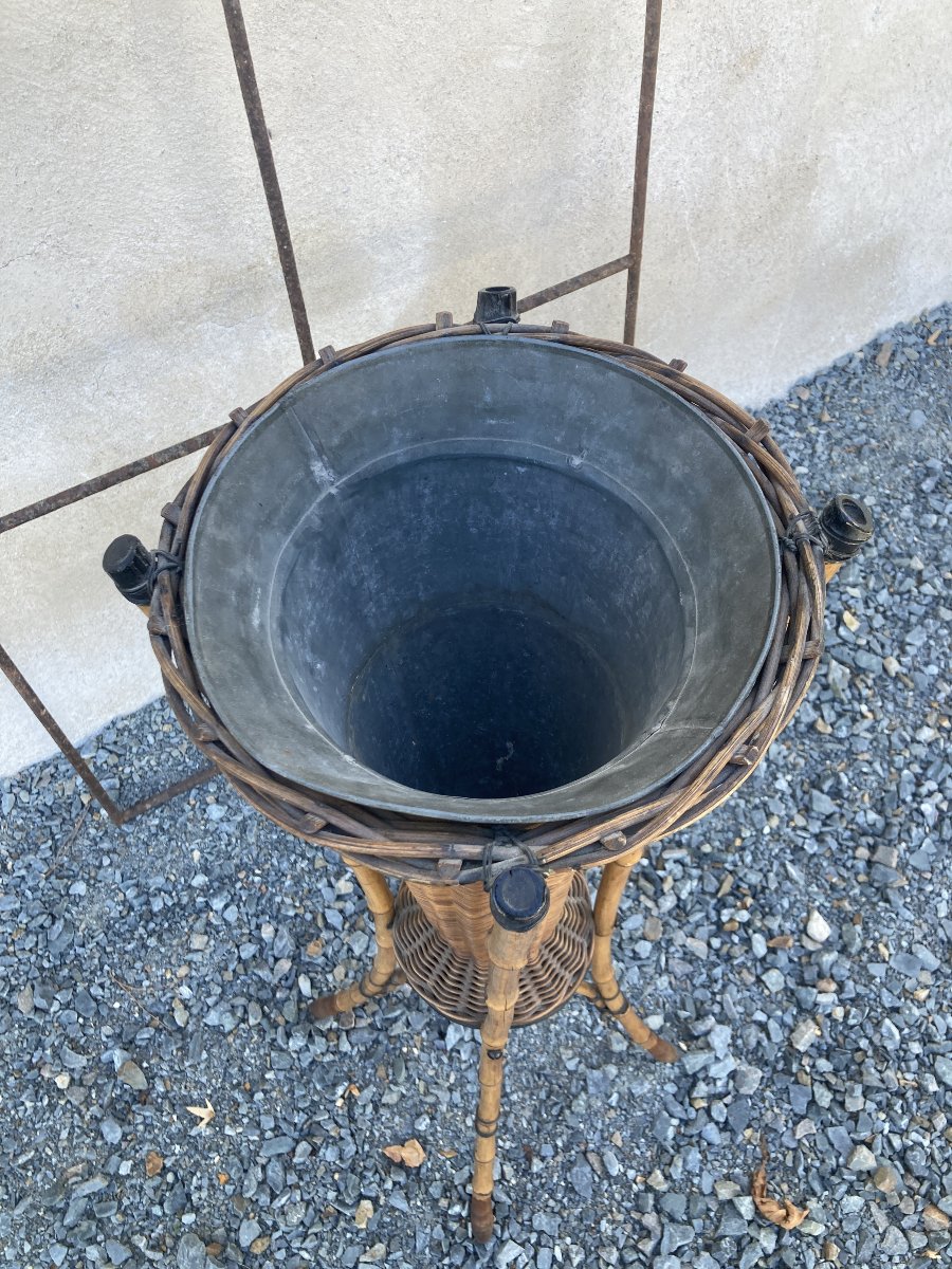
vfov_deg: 63.4
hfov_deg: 49.7
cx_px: 476
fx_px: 1027
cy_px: 634
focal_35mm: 28
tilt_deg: -55.3
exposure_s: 1/132
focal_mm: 3.99
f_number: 1.8
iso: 20
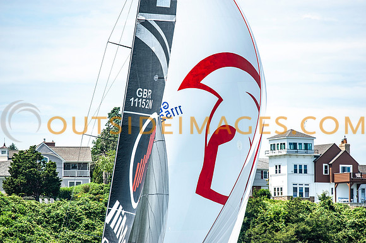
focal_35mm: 300
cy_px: 122
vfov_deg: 4.6
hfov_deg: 6.9
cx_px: 183
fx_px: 3048
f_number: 5.6
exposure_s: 1/1250
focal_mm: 300
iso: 250
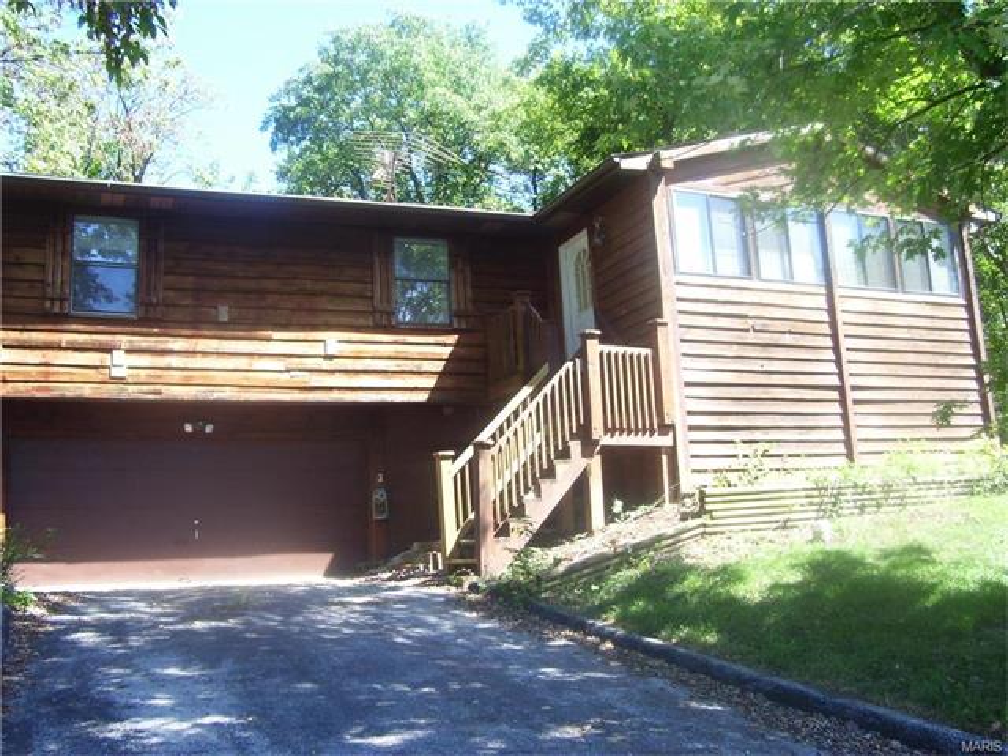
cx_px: 504
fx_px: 990
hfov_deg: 54.0
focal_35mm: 34
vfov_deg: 41.8
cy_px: 378
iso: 100
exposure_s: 1/250
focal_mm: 5.6
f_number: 2.7
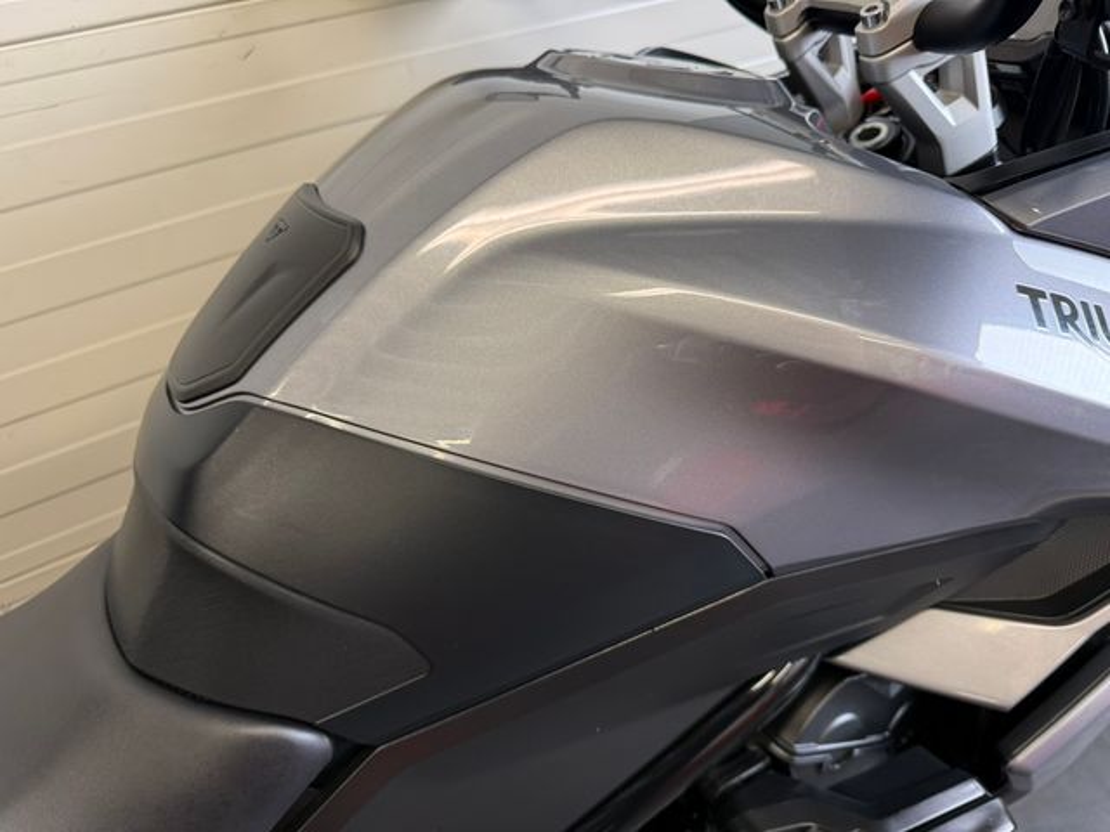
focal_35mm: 24
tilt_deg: -37.6
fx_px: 770
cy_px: 416
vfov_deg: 56.8
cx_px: 555
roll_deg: +5.4
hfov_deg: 71.6
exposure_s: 1/100
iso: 160
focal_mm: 6.76
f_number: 1.78
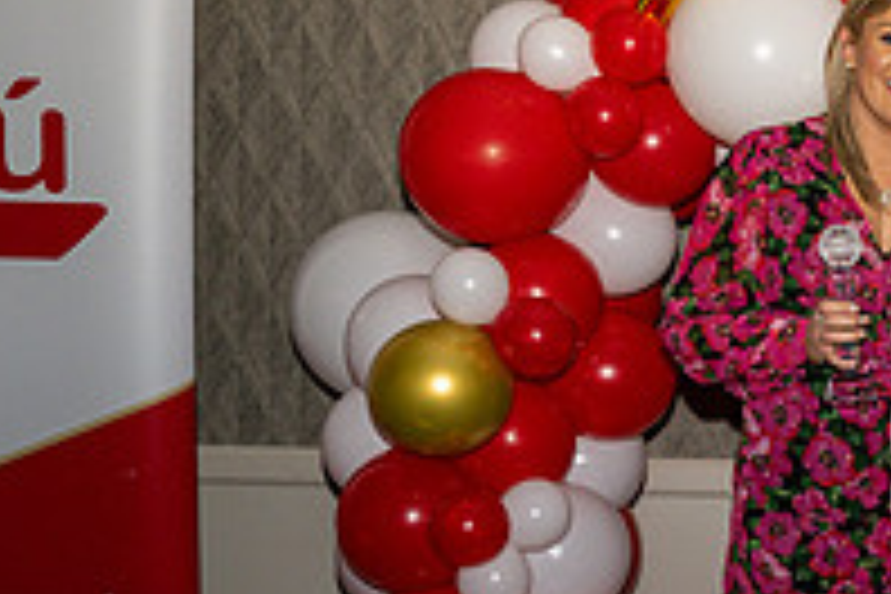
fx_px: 1881
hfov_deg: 23.3
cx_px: 1184
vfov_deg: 17.9
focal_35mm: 76
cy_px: 358
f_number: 3.2
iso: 500
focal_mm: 26
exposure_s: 1/125
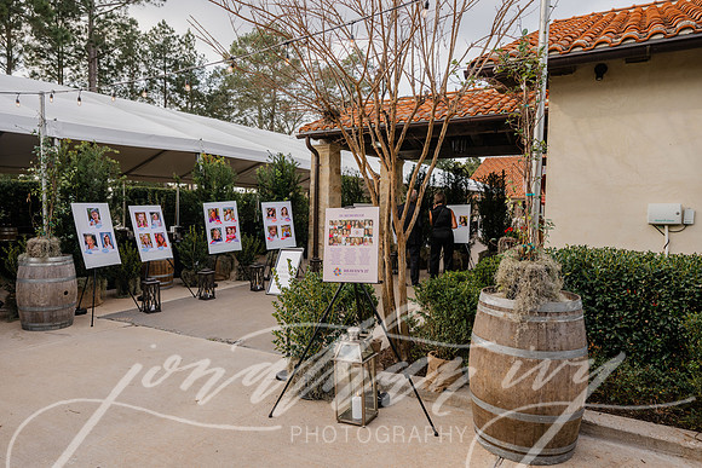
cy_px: 234
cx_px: 351
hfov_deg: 73.7
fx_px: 468
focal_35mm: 24
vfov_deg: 53.2
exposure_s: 1/160
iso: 140
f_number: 5.6
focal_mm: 24
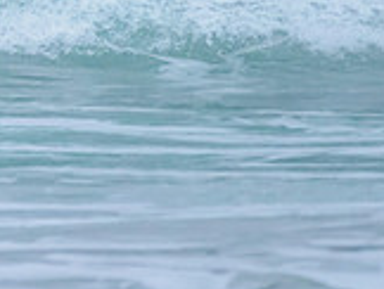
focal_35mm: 2109
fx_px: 23430
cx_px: -343
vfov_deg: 0.7
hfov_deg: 0.9
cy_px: -183
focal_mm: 500
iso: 2000
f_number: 5.6
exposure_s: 1/2000
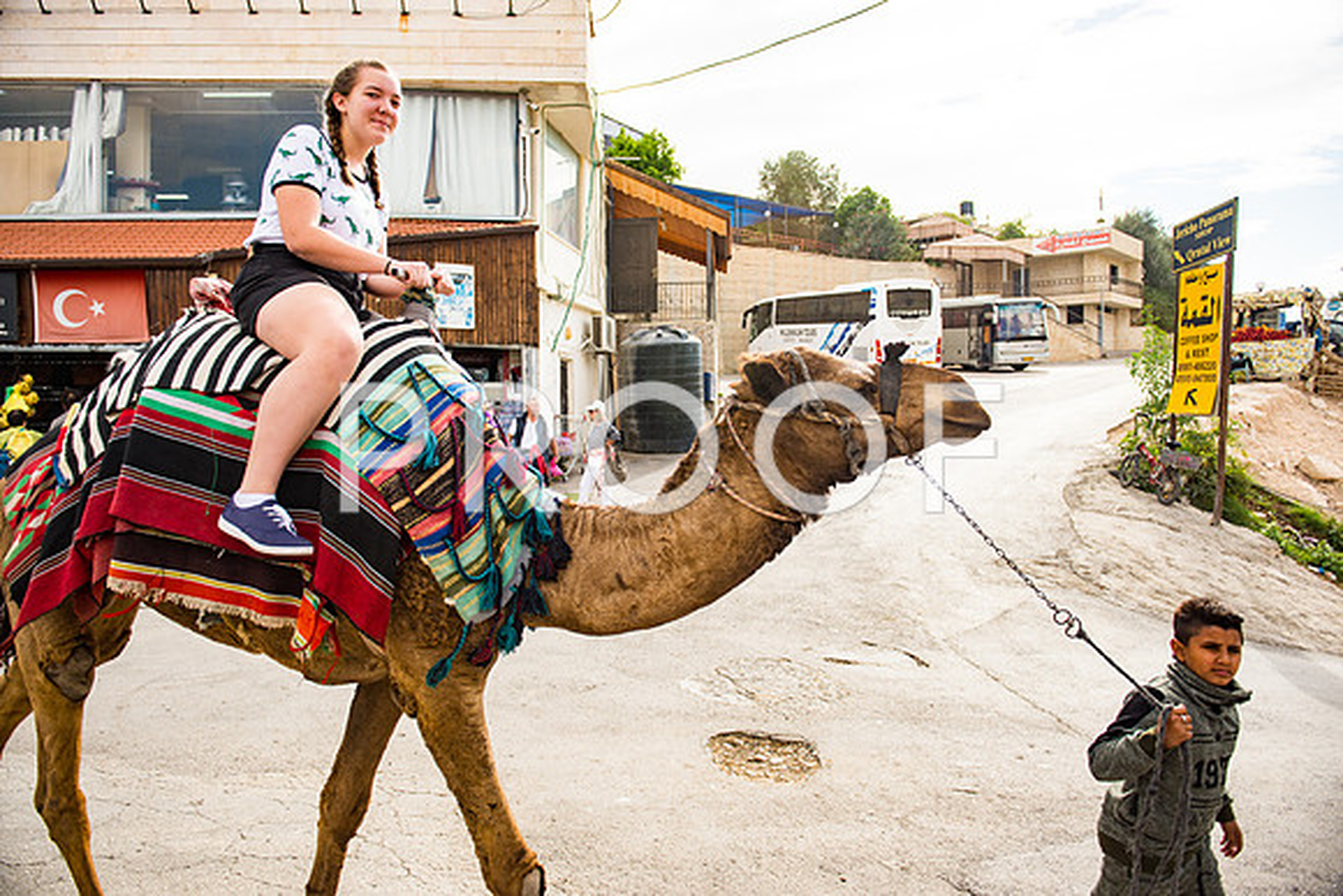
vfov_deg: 53.2
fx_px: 896
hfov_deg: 73.7
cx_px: 672
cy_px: 448
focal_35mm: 24
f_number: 2.8
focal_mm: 24
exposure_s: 1/2000
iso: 200
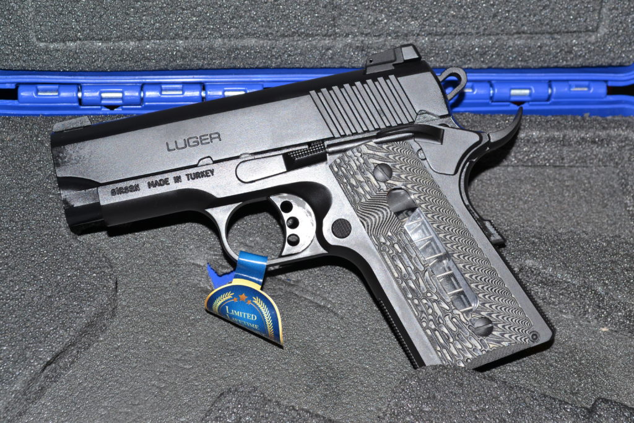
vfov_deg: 20.2
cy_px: 212
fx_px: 1189
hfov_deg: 29.9
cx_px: 317
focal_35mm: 68
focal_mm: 45
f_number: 8
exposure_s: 1/60
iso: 100
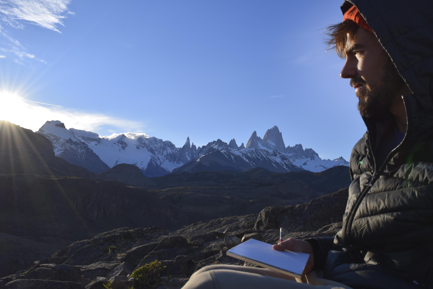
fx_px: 361
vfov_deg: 43.6
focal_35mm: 30
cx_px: 216
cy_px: 144
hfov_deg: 61.9
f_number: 10
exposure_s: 1/400
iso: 200
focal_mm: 20
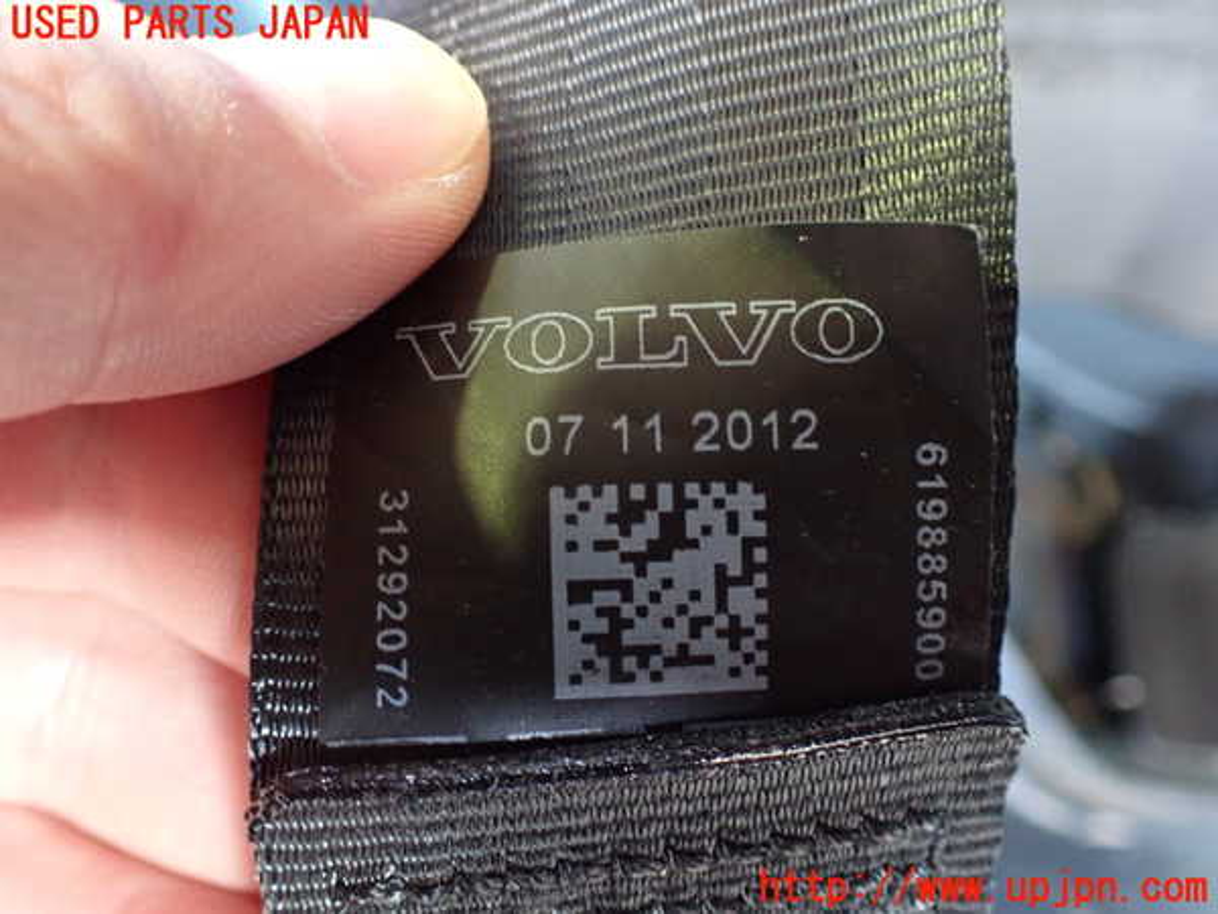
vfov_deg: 46.8
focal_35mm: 30
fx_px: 1056
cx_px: 609
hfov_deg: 60.0
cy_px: 457
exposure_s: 1/30
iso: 1000
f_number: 2.3
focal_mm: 5.4
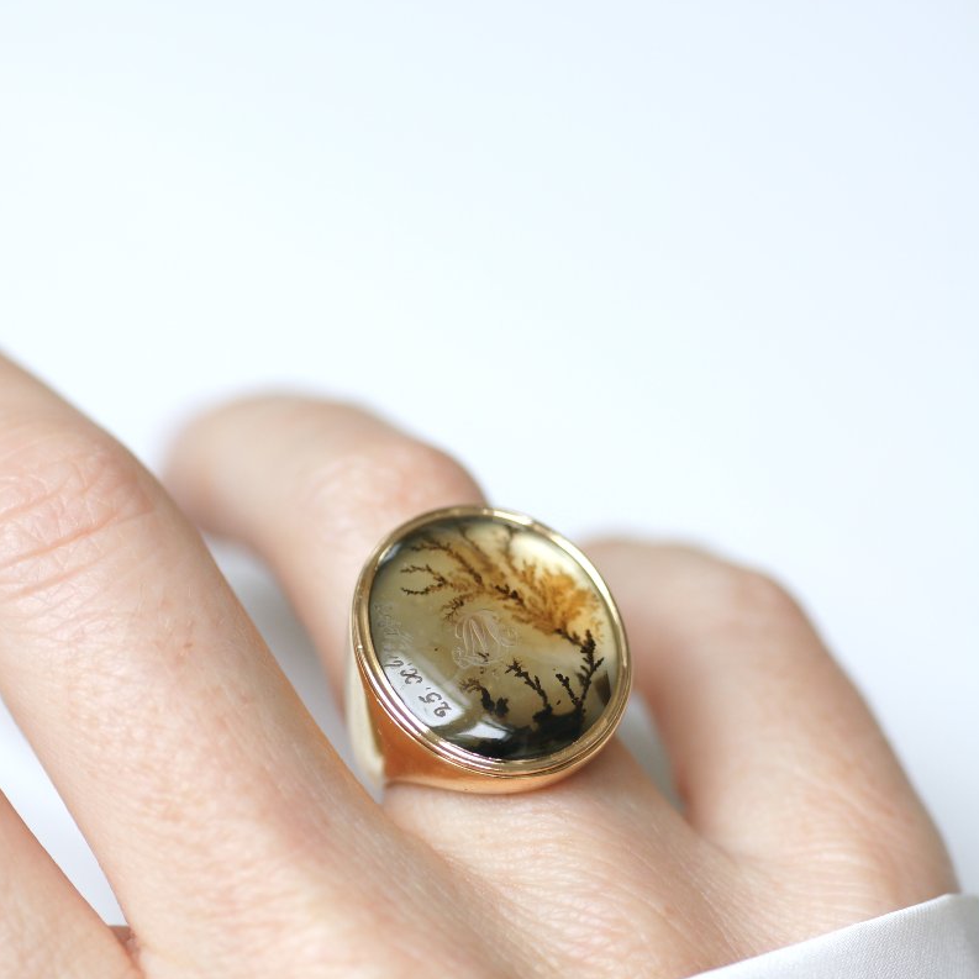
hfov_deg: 12.9
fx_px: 4320
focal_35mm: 135
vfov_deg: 12.9
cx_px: 493
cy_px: 675
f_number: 3.2
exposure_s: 1/125
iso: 200
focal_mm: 70
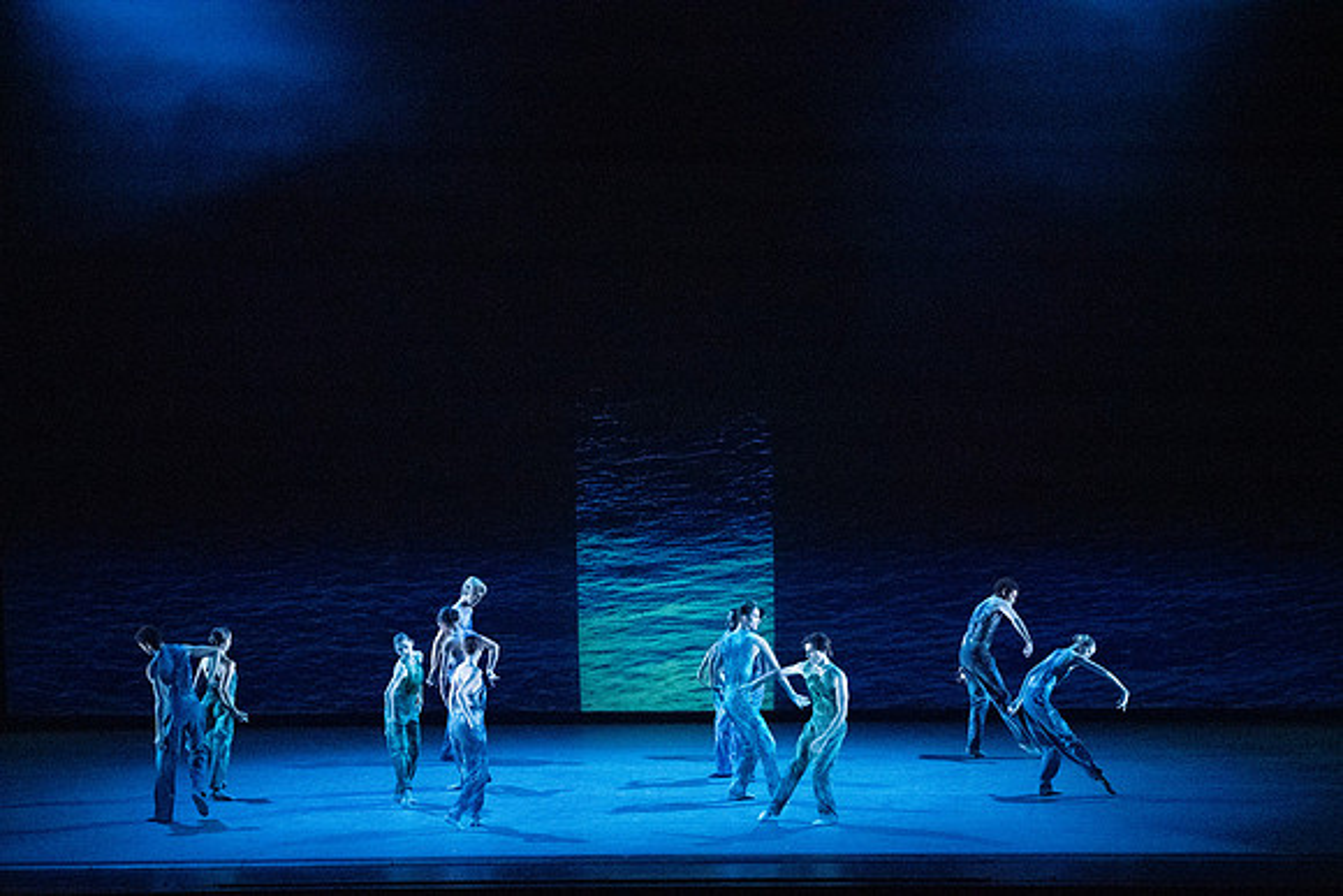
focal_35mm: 130
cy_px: 448
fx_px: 4851
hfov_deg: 15.8
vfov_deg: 10.6
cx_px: 672
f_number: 5.6
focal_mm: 130
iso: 25600
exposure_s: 1/400
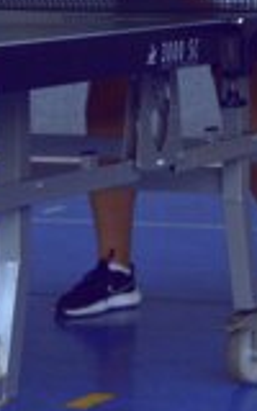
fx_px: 2992
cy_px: 3
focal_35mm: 267
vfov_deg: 7.8
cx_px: 102
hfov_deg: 4.9
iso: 3200
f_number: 5.6
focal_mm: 70
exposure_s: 1/1250
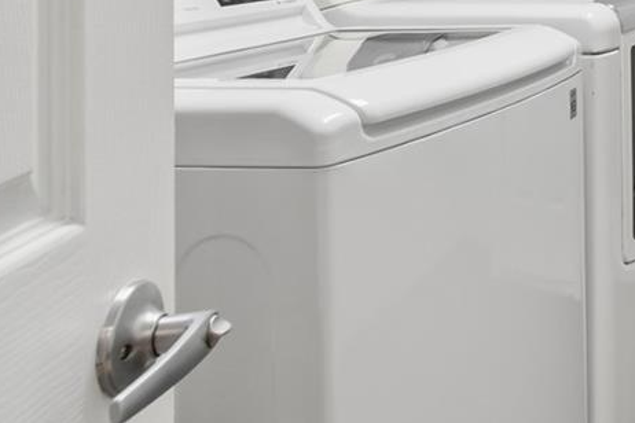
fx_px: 917
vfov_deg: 22.1
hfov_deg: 28.2
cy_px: -191
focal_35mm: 52
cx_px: 907
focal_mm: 10
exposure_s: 1/20
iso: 100
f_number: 5.6
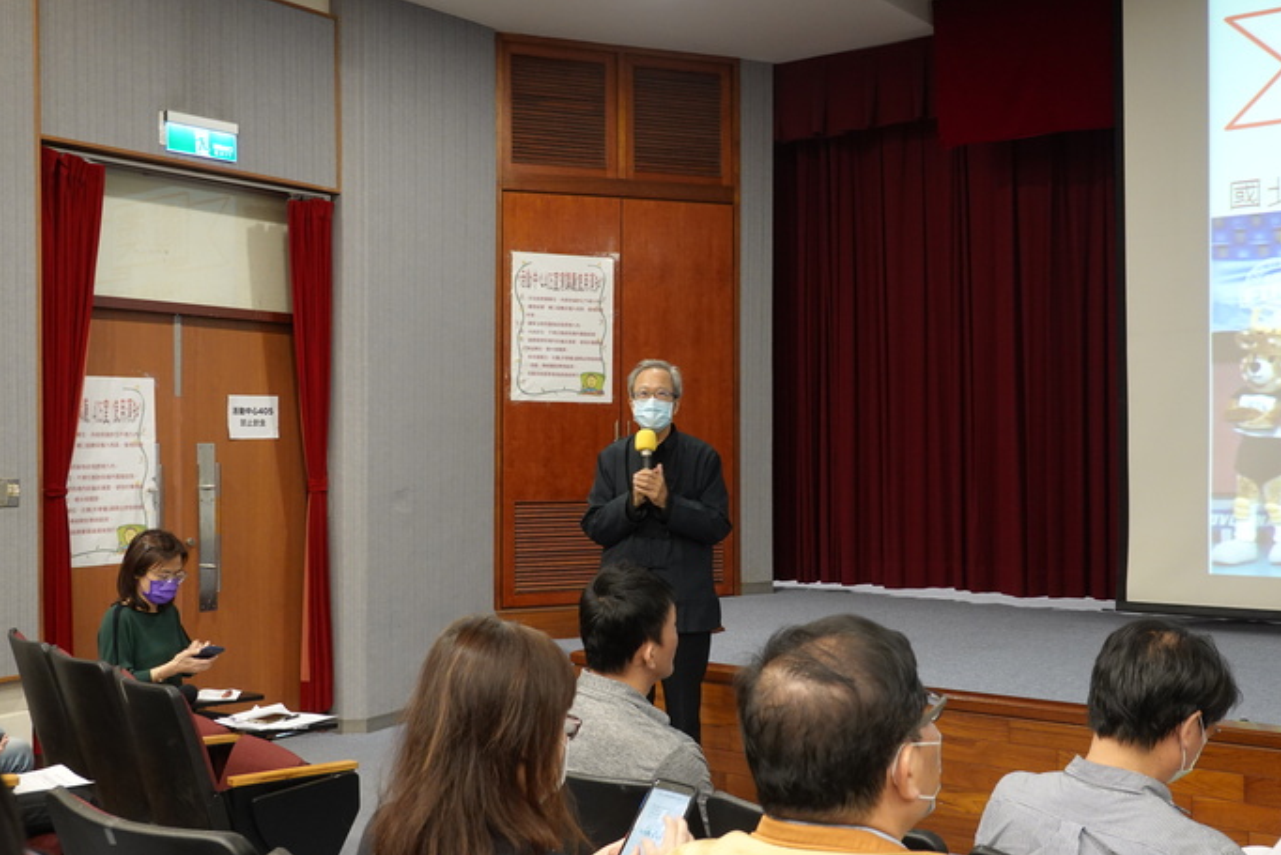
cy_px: 435
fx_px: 1388
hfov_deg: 49.5
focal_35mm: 39
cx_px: 654
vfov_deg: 34.2
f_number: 3.5
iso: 800
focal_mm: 14.12
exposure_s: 1/15
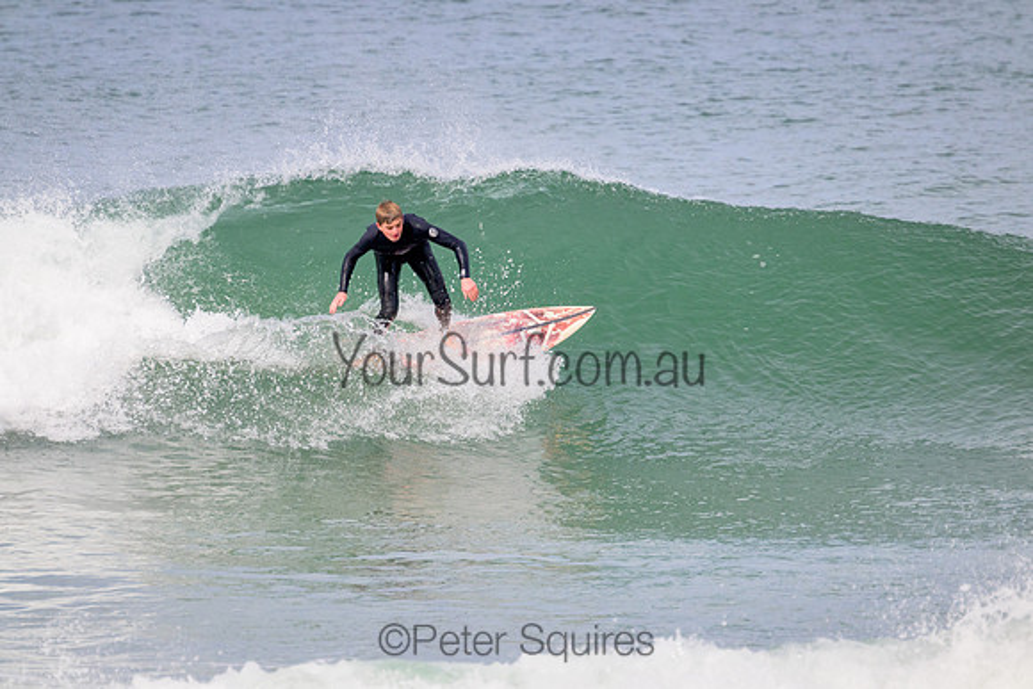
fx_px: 20090
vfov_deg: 2.0
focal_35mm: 700
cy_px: 344
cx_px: 516
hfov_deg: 2.9
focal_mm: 700
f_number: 11
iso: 1800
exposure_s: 1/2000
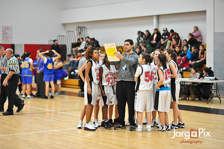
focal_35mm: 85
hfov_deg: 23.9
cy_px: 74
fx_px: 529
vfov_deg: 16.1
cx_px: 112
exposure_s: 1/500
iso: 1800
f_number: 2
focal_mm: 85
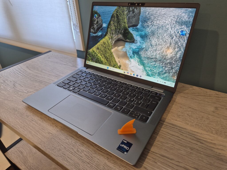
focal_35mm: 23
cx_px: 114
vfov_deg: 58.9
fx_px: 151
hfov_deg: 73.9
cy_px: 85
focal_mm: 5.4
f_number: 1.8
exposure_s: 1/100
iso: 100
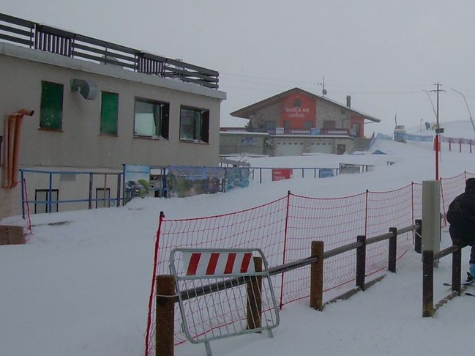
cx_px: 430
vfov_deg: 19.6
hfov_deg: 25.2
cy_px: 116
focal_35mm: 75
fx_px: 1029
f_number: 4.6
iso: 50
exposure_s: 1/648
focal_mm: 6.3
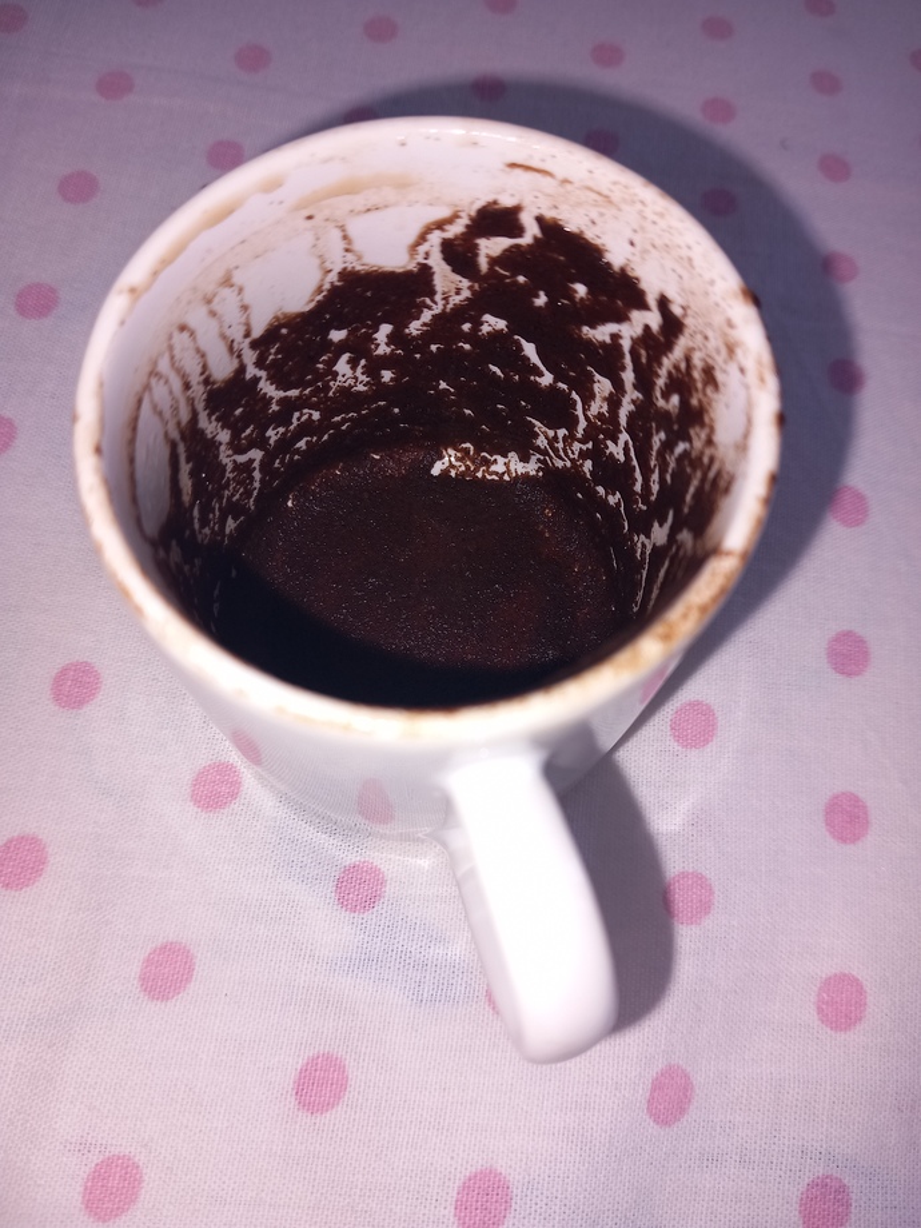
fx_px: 958
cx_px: 460
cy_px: 614
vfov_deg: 65.3
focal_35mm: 27
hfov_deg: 51.4
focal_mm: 4
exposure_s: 1/100
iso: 25
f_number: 1.8
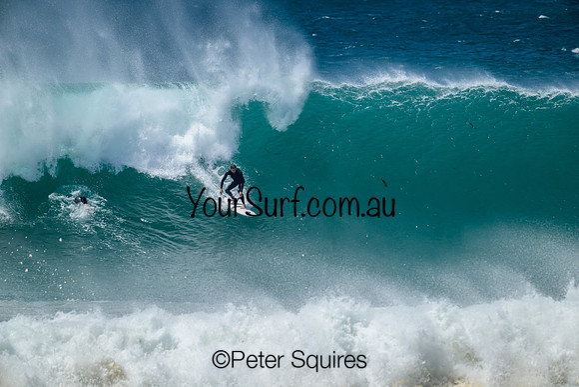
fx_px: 9008
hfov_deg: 3.7
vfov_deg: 2.5
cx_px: 290
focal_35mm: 560
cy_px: 194
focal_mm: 560
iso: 1000
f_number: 8
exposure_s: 1/2000
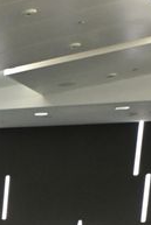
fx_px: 798
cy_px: 357
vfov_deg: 14.8
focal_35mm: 127
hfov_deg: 8.8
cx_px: -306
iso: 2800
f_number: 6.3
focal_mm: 24
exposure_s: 1/60
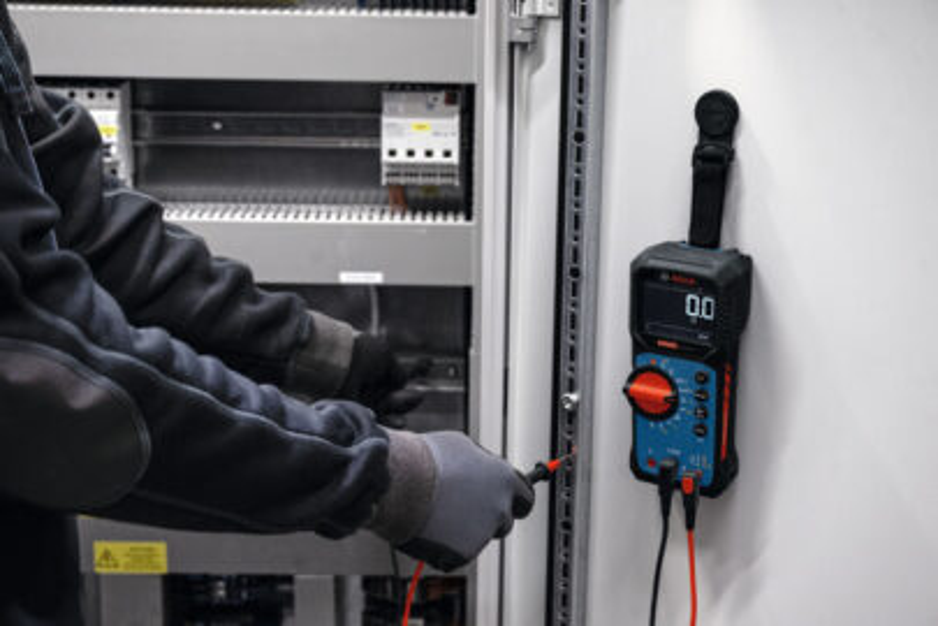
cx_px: 469
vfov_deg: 23.4
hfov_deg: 34.5
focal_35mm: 58
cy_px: 313
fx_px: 1511
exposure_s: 1/125
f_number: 5
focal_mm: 58
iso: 1600
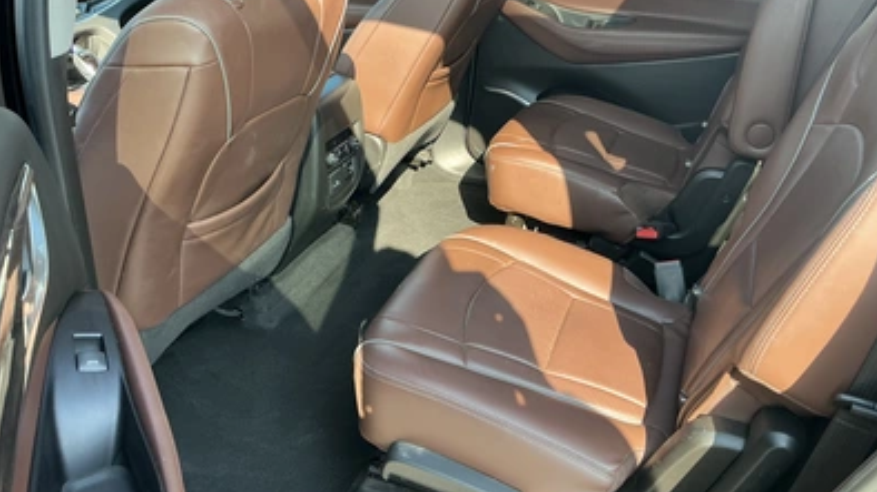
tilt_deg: -28.4
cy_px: 254
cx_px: 441
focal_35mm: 31
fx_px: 720
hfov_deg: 62.7
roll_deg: -1.6
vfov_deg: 37.7
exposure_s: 1/122
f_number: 1.8
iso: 32
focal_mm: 3
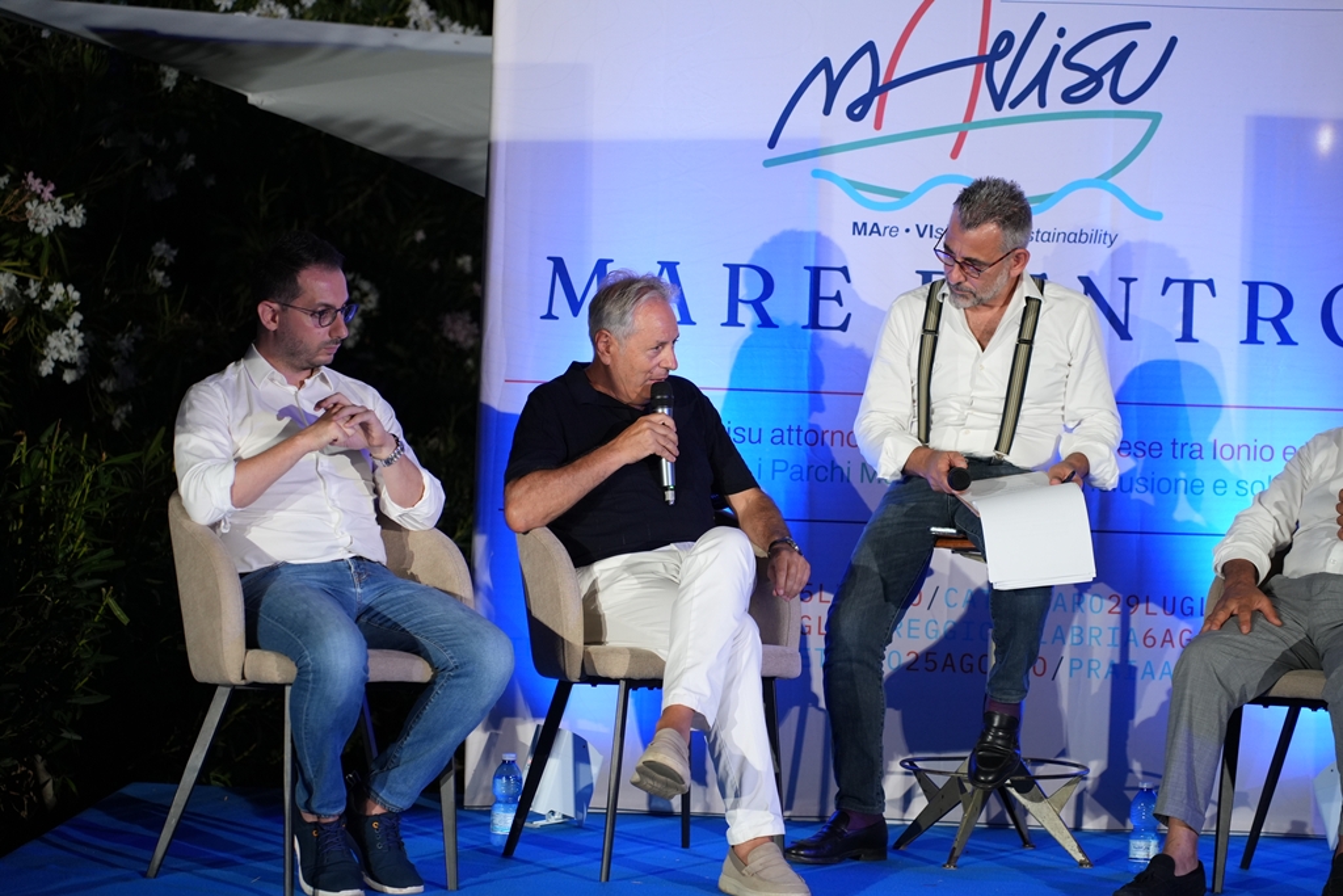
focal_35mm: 75
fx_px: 2798
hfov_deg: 27.0
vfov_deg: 18.2
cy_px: 448
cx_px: 672
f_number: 2.8
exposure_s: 1/160
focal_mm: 75
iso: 1600
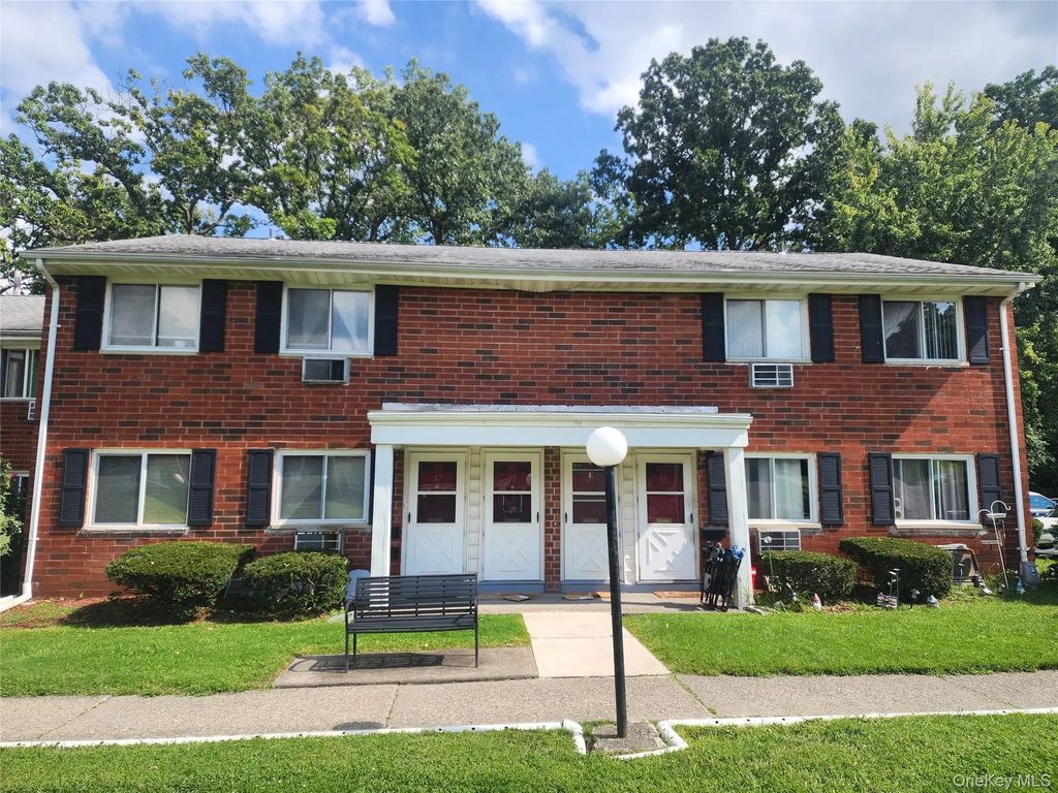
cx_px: 529
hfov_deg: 73.9
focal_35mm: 23
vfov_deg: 58.9
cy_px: 396
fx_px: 703
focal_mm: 6.4
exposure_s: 1/655
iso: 12
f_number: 1.8
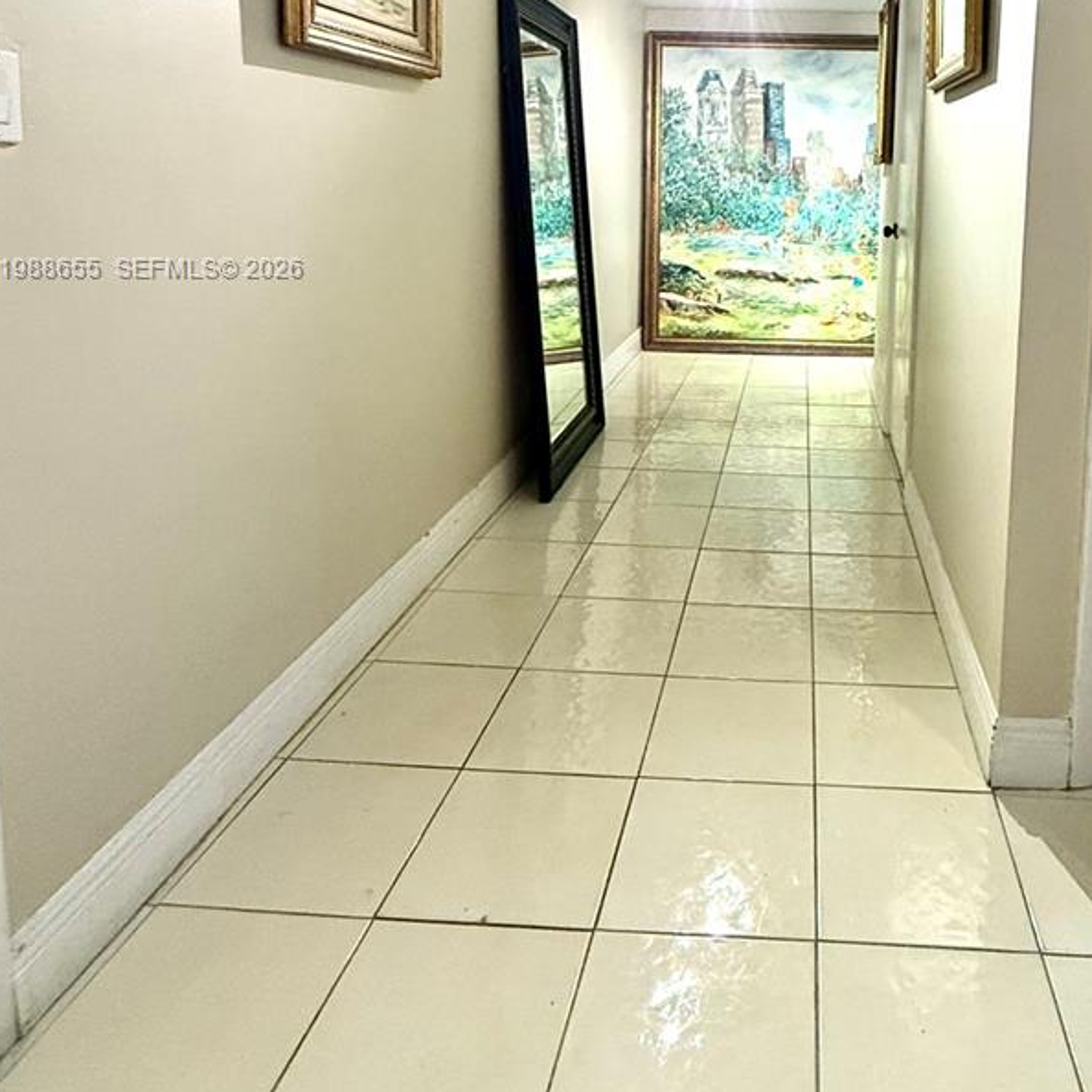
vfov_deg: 59.5
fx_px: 892
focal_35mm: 25
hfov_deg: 60.2
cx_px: 789
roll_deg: -2.7
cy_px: 270
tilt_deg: -5.6
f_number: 2.2
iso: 400
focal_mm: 2.22
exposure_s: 1/60
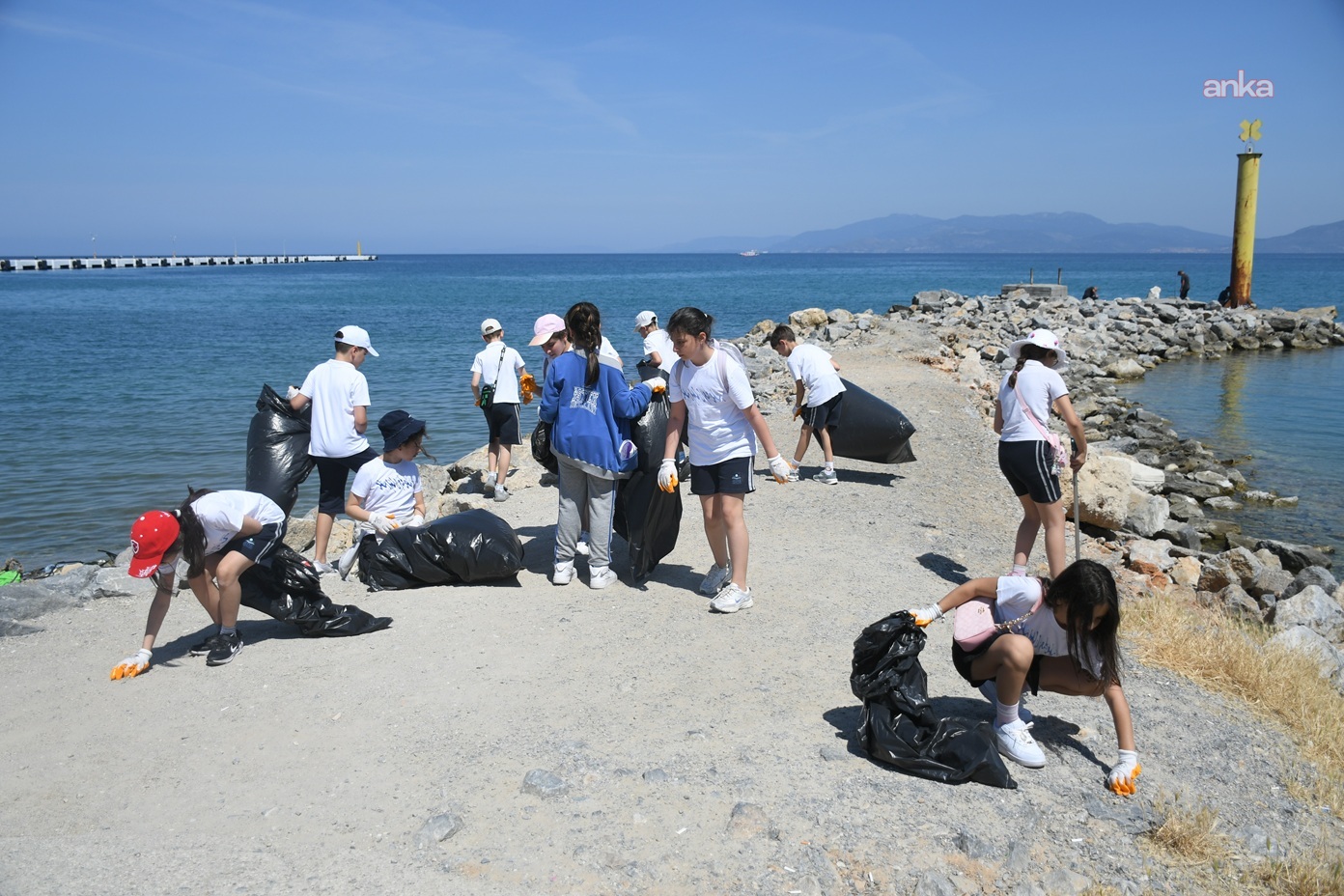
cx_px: 672
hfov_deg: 57.2
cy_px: 448
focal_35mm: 33
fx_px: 1232
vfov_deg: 40.0
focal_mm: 22
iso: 100
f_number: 3.5
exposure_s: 1/2000
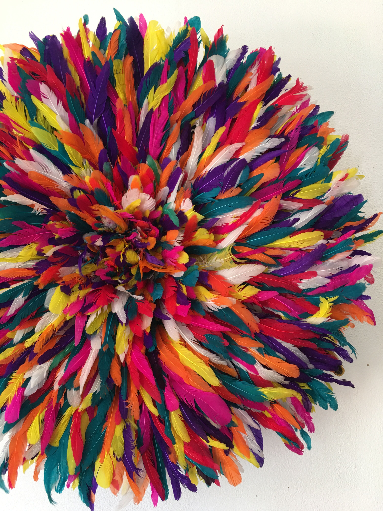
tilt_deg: +7.7
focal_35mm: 29
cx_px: 192
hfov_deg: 48.2
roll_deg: -3.2
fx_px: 428
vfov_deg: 61.7
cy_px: 256
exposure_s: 1/17
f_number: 2.2
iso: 32
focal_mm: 4.15
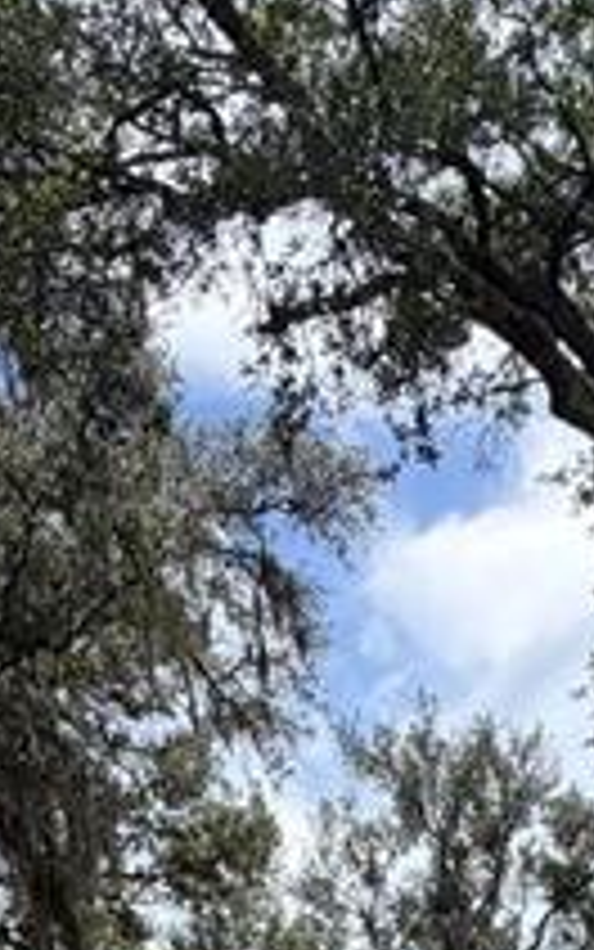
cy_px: 1522
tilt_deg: -3.1
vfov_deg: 25.2
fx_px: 1398
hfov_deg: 24.0
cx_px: 328
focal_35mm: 54
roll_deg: +4.8
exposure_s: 1/734
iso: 40
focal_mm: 2.22
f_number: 2.2
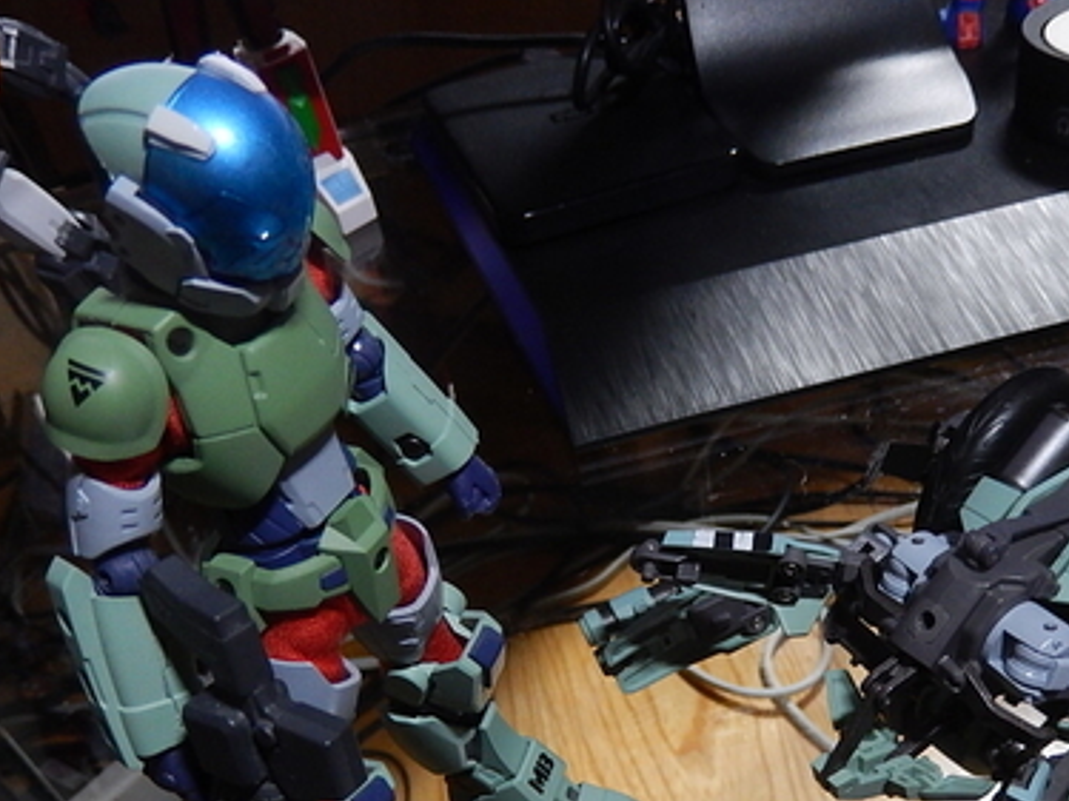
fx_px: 1235
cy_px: 630
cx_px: 667
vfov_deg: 34.9
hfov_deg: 46.4
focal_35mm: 40
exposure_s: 1/15
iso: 400
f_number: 3.4
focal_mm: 4.5
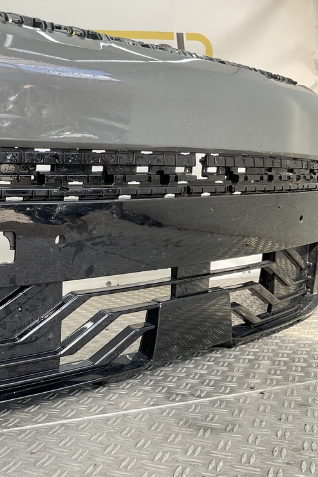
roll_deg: +3.5
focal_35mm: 41
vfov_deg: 47.4
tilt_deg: -1.9
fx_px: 544
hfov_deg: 31.0
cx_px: 28
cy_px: 239
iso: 25
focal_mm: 3
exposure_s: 1/120
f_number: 1.8
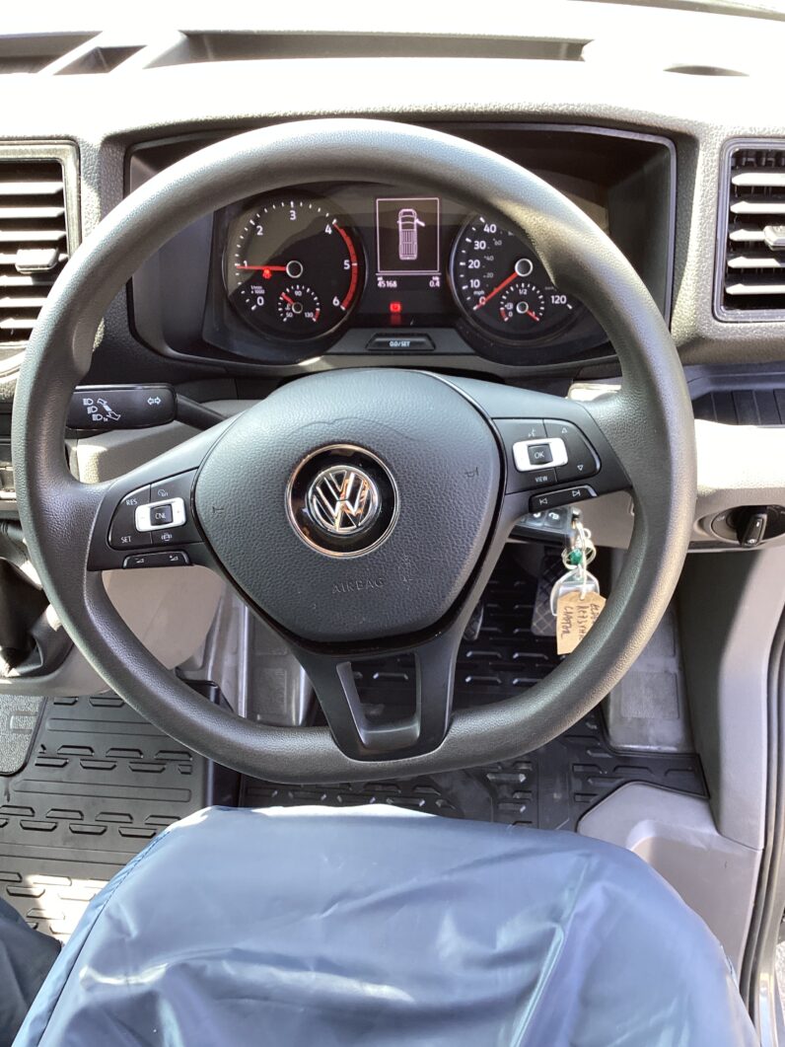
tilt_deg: -50.4
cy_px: 524
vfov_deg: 58.3
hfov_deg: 45.5
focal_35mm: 31
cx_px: 392
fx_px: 937
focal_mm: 3.3
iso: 50
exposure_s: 1/60
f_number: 2.4
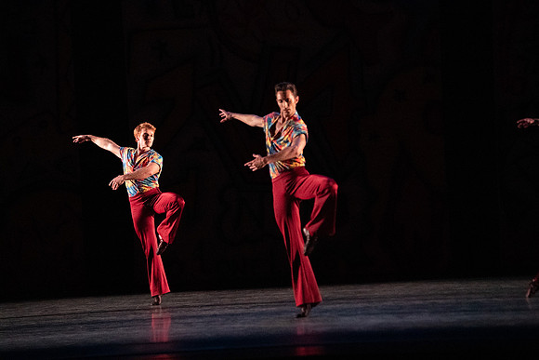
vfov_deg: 6.9
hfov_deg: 10.3
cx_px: 270
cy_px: 180
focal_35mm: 200
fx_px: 2995
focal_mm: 200
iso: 25600
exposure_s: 1/400
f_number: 4.5
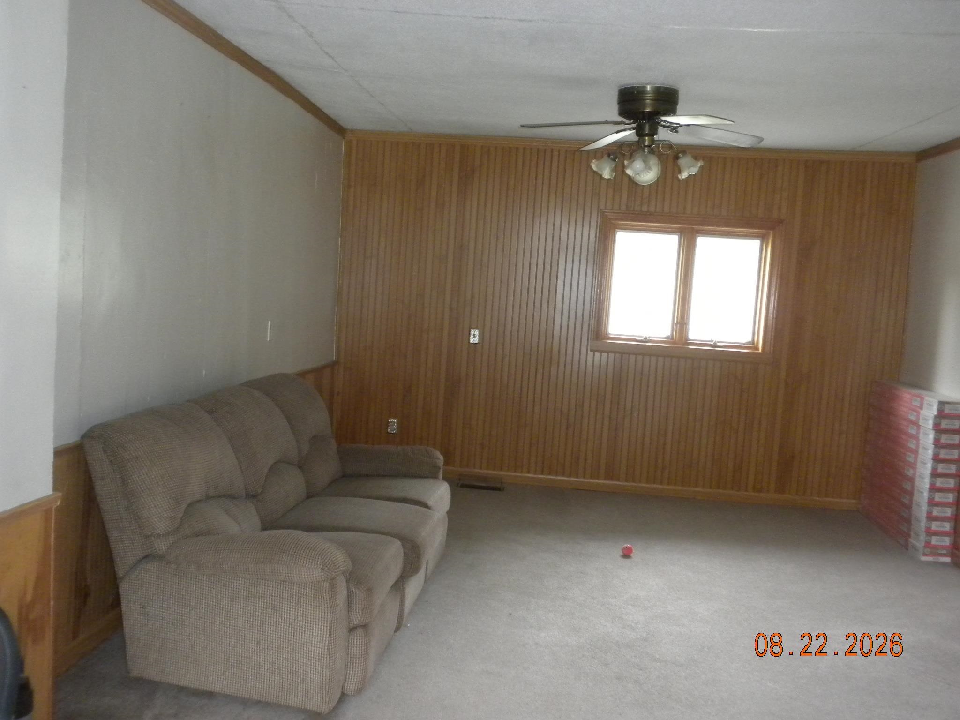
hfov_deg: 50.1
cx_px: 480
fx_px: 1026
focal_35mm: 37
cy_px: 360
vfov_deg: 38.7
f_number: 3.5
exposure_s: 1/30
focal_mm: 6.6
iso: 400
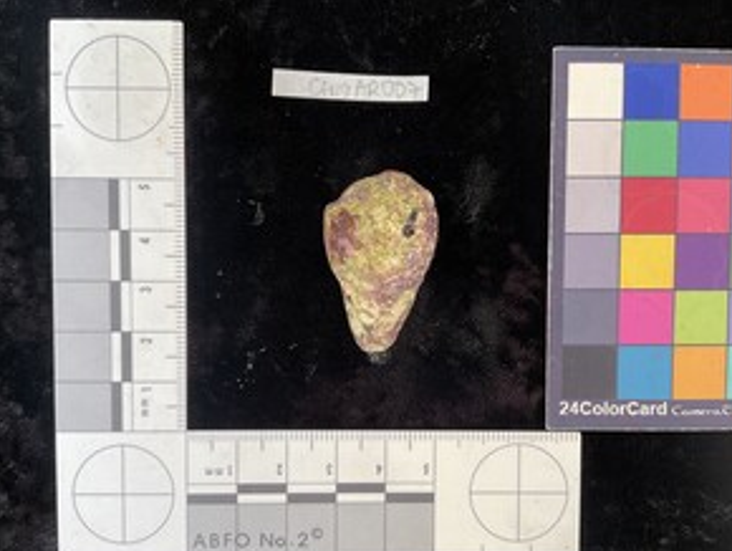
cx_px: 396
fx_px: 741
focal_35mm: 35
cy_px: 307
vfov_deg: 40.7
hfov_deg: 52.5
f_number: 1.8
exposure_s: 1/60
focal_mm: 3
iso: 40
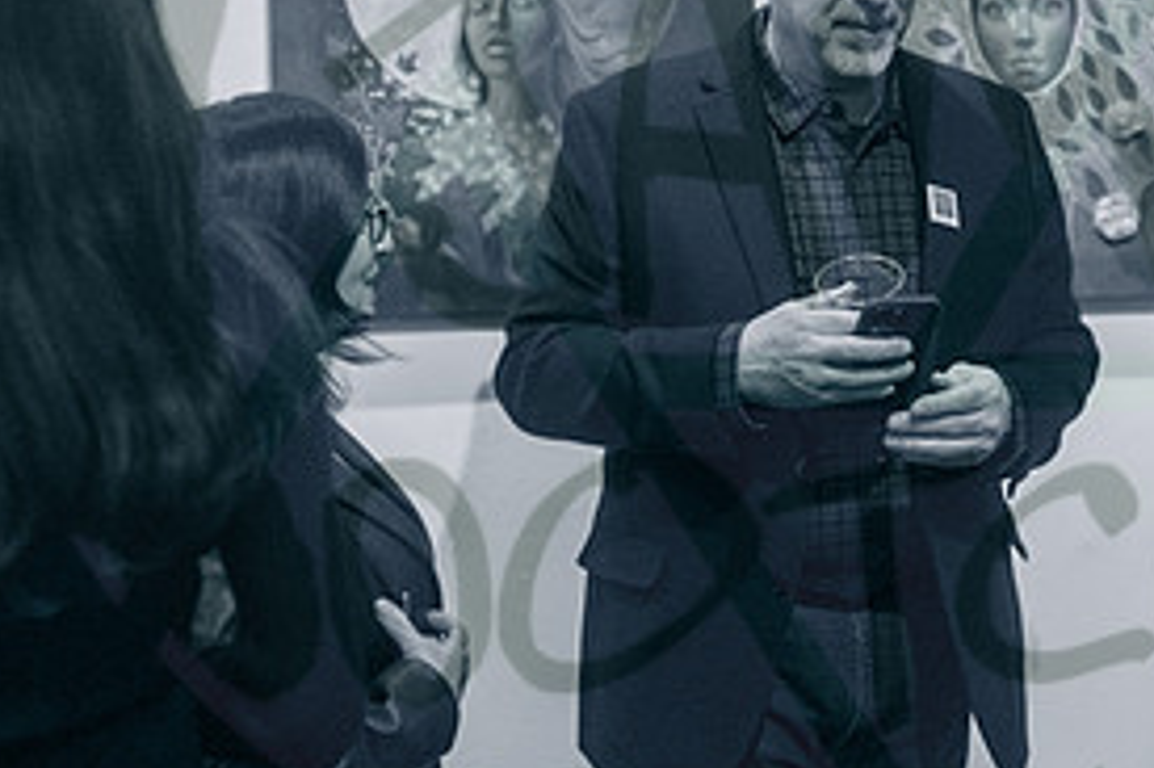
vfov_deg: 17.3
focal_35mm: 78
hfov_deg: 25.8
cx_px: 781
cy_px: 115
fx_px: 2499
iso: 3200
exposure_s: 1/1000
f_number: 2.2
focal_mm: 35
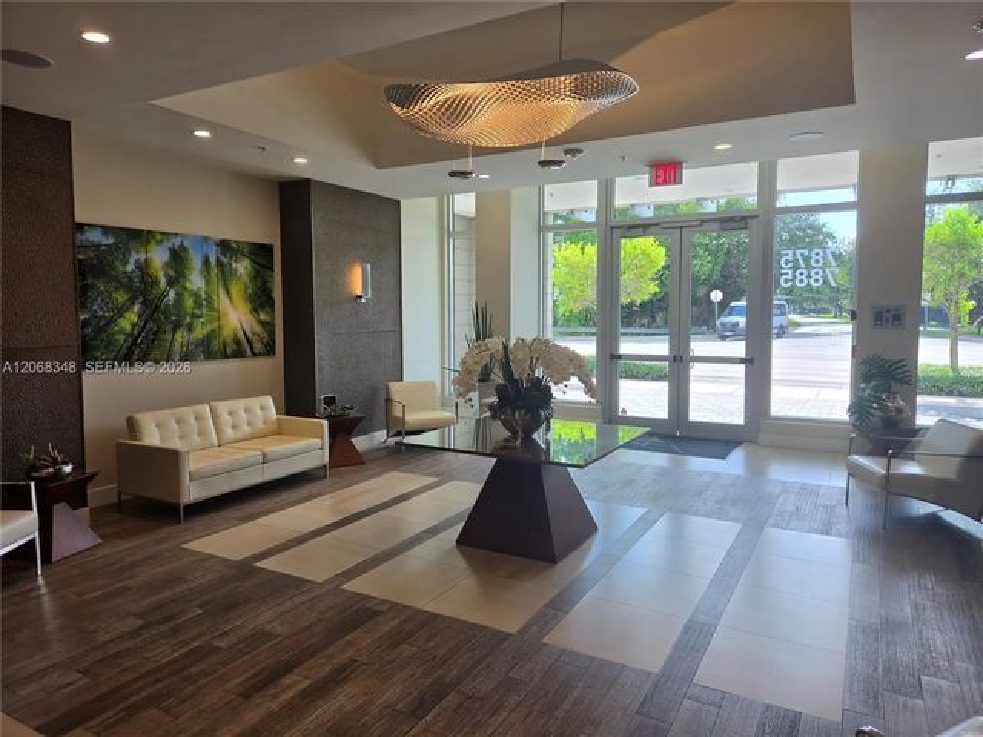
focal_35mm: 23
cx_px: 492
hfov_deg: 73.9
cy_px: 368
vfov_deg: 58.9
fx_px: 653
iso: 25
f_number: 1.8
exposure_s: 1/176
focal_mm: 5.4
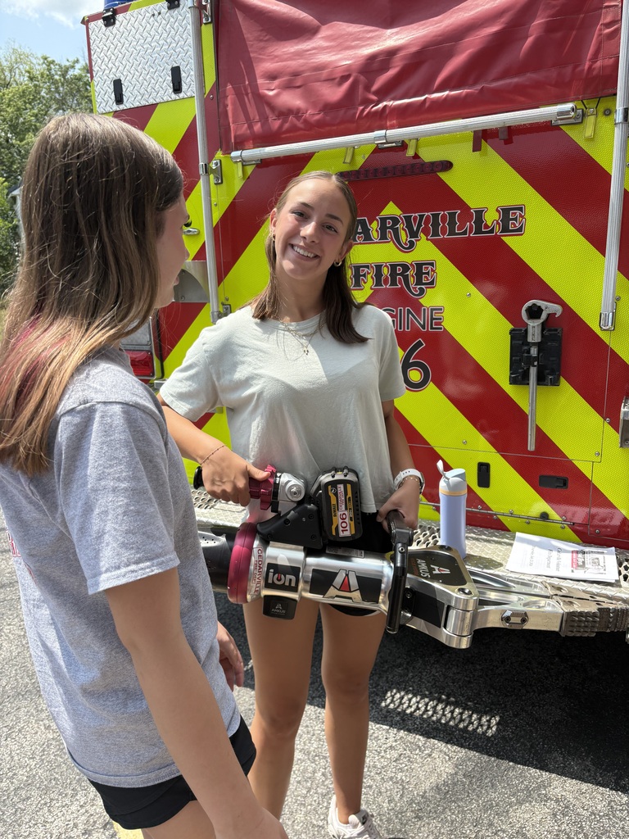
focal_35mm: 26
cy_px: 420
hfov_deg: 53.1
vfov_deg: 67.3
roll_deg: +3.5
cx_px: 314
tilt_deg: -10.7
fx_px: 630
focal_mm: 5.96
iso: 50
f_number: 1.6
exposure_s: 1/1901
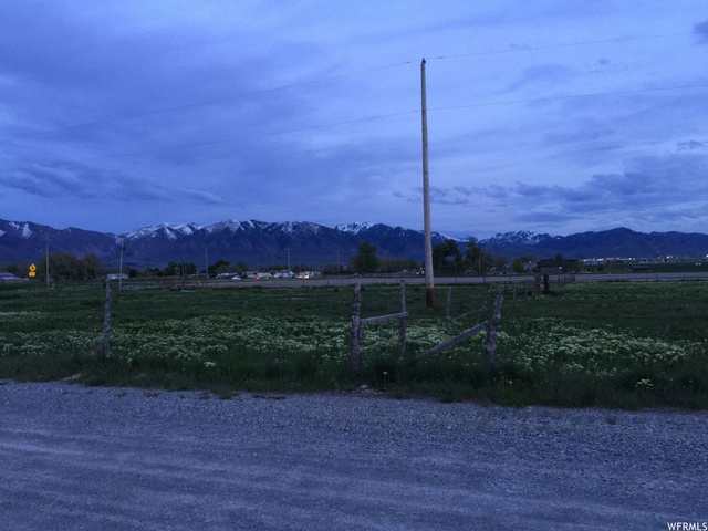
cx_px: 354
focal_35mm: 29
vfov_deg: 48.2
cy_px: 266
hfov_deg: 61.7
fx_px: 593
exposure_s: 1/15
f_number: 2.2
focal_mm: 4.15
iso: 80
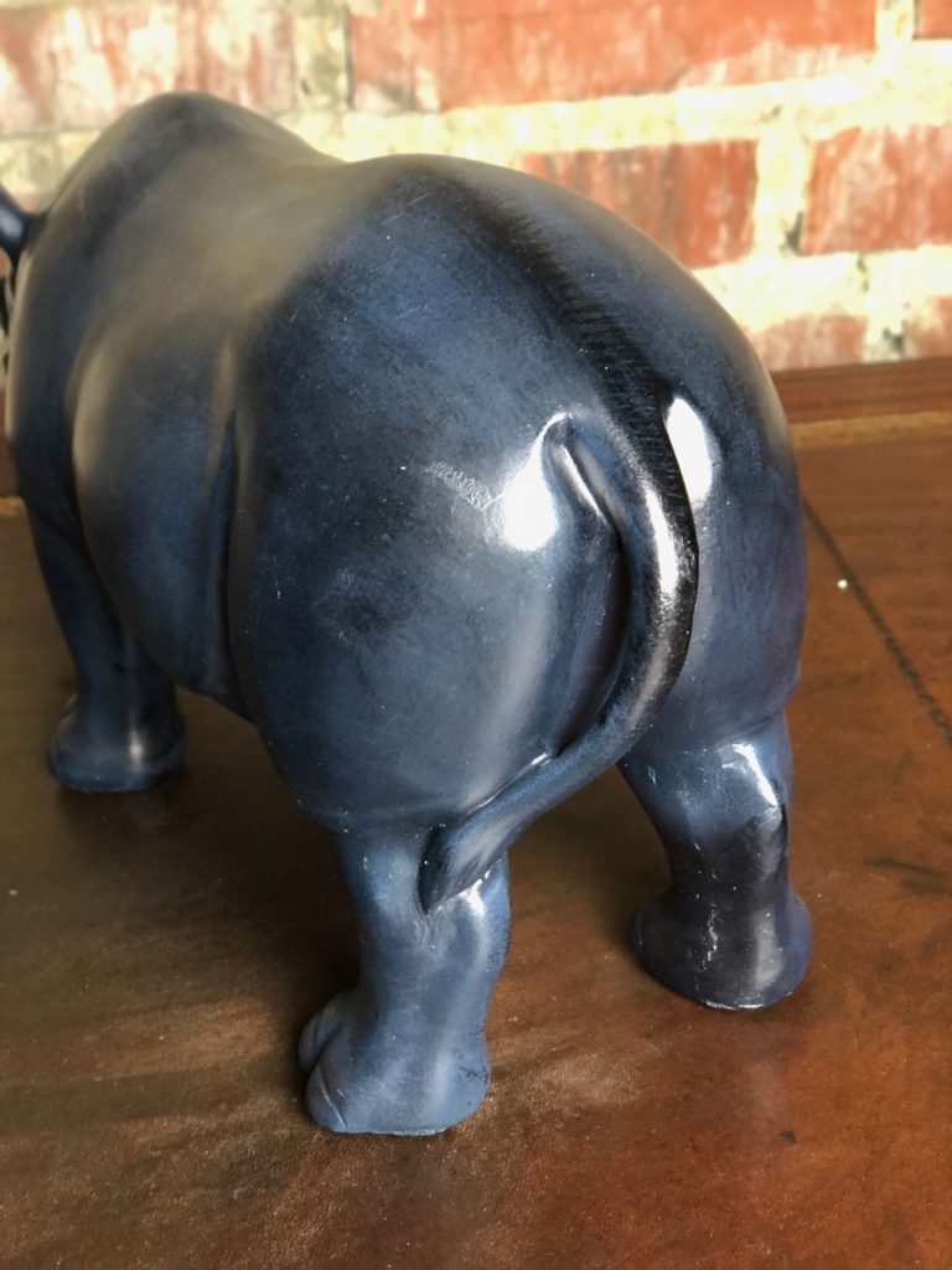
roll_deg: +3.5
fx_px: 1907
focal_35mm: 52
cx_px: 476
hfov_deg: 28.0
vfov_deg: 36.8
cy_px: 635
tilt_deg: -27.2
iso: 160
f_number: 2.4
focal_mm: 6
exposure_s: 1/13
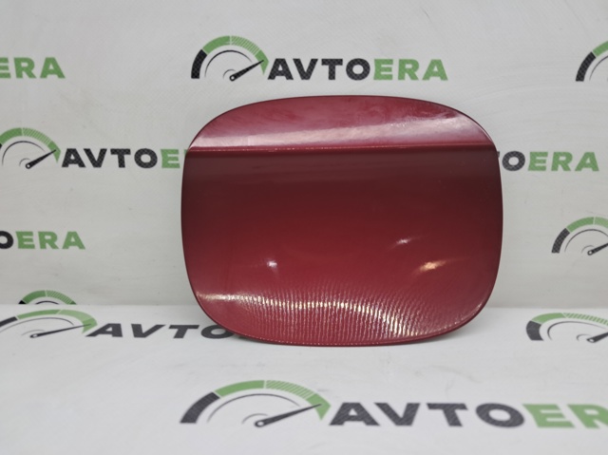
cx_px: 304
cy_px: 228
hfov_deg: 65.4
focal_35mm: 27
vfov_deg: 51.3
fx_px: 474
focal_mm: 4
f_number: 1.8
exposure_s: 1/50
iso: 50
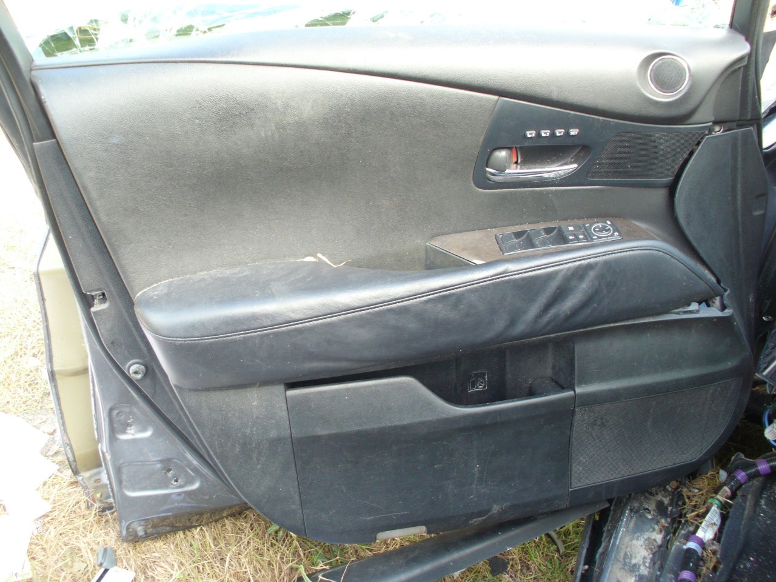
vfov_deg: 37.7
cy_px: 291
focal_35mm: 38
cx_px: 388
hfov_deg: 49.0
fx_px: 852
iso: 100
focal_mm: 6.3
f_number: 2.9
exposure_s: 1/60
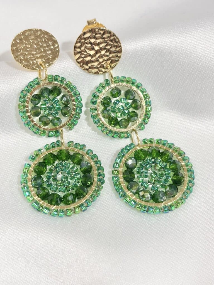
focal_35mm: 52
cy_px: 142
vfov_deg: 36.8
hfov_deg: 28.0
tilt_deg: -57.5
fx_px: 429
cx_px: 107
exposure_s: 1/141
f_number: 1.6
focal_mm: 5.96
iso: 25
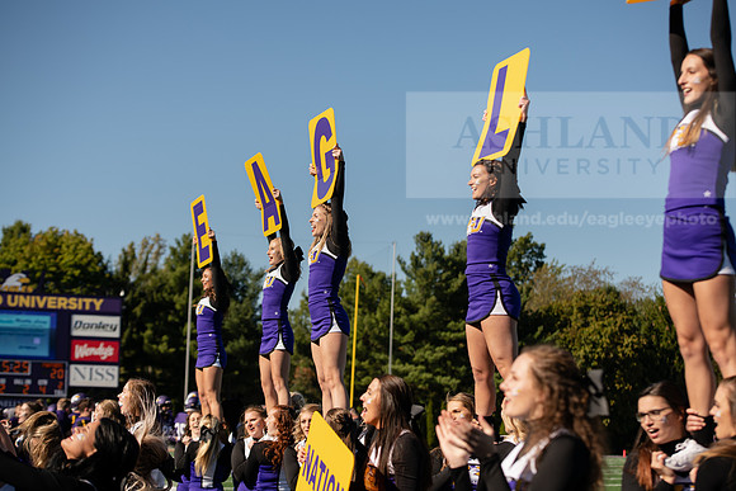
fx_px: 1431
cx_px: 368
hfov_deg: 28.8
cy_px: 246
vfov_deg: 19.5
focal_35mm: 70
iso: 160
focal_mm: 70
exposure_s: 1/2000
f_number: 4
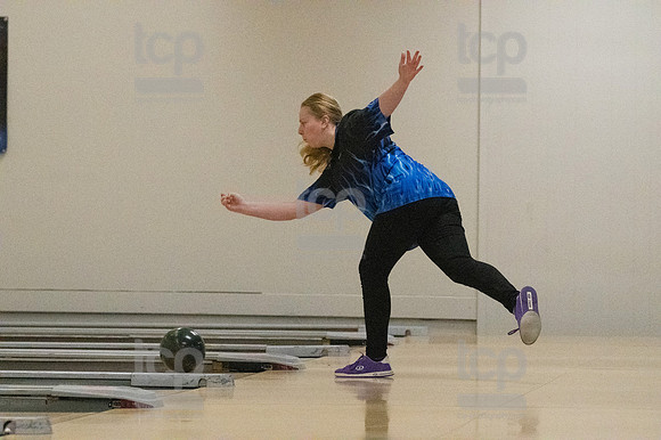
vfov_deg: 7.5
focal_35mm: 183
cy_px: 220
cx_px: 330
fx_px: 3358
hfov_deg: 11.2
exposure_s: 1/1250
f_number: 4
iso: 10000
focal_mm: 122
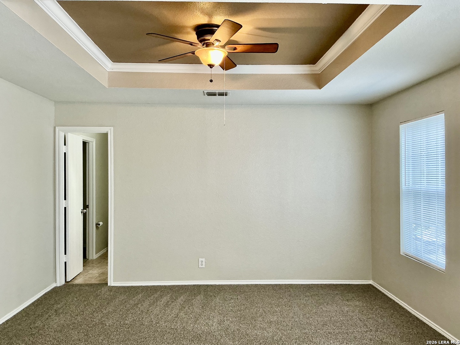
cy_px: 172
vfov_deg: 49.7
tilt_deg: -0.1
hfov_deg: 63.4
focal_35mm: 28
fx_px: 372
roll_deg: +0.5
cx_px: 230
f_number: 1.8
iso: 100
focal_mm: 3
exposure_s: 1/60
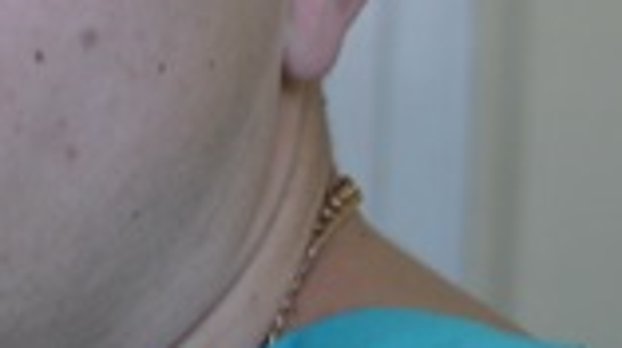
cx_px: -28
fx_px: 2571
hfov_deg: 13.6
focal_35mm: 156
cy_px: -119
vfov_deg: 7.7
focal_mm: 30
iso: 400
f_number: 4.5
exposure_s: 1/40
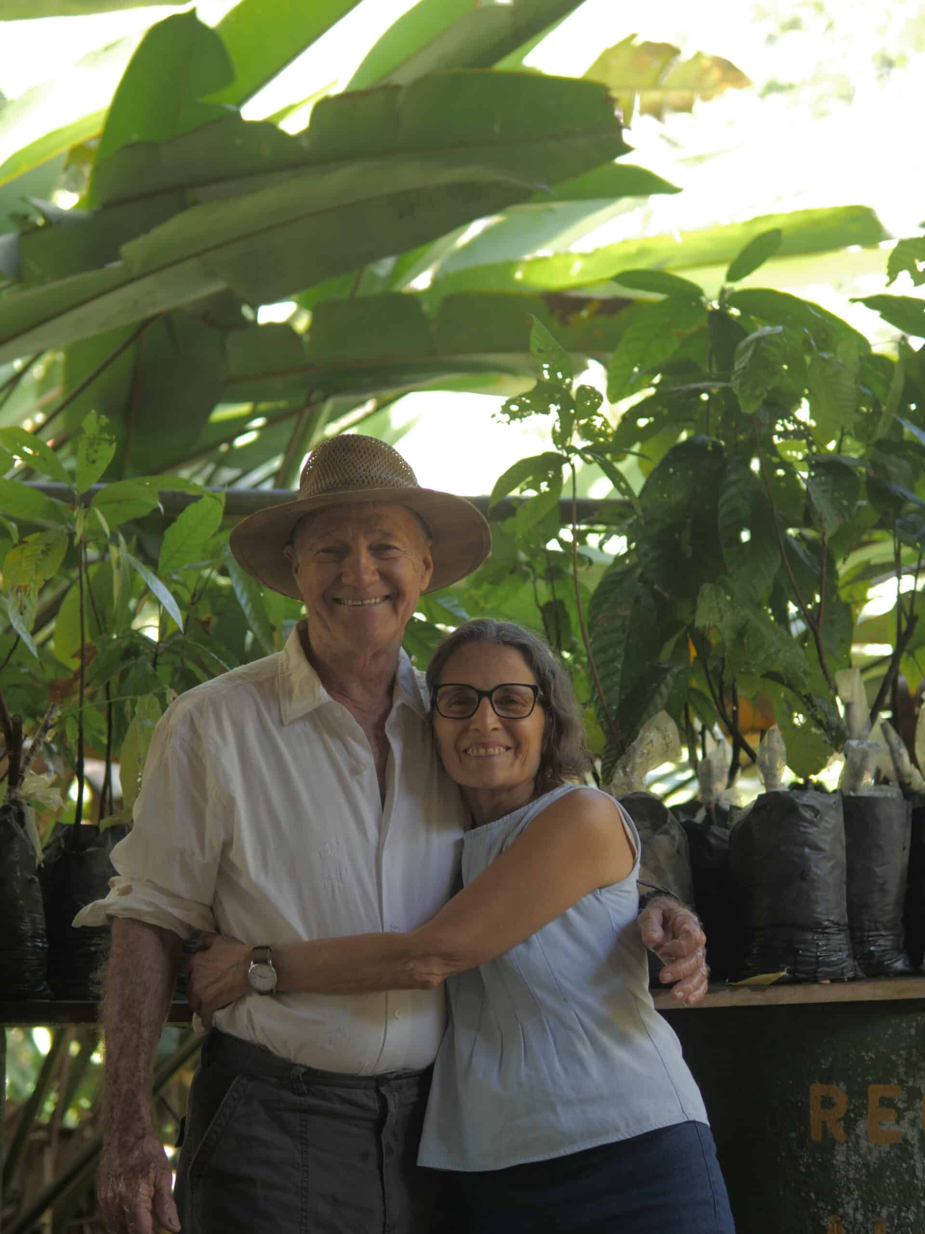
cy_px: 617
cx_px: 462
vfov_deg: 32.2
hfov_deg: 24.4
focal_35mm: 60
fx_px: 2138
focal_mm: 30
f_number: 1.6
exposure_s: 1/160
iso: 100
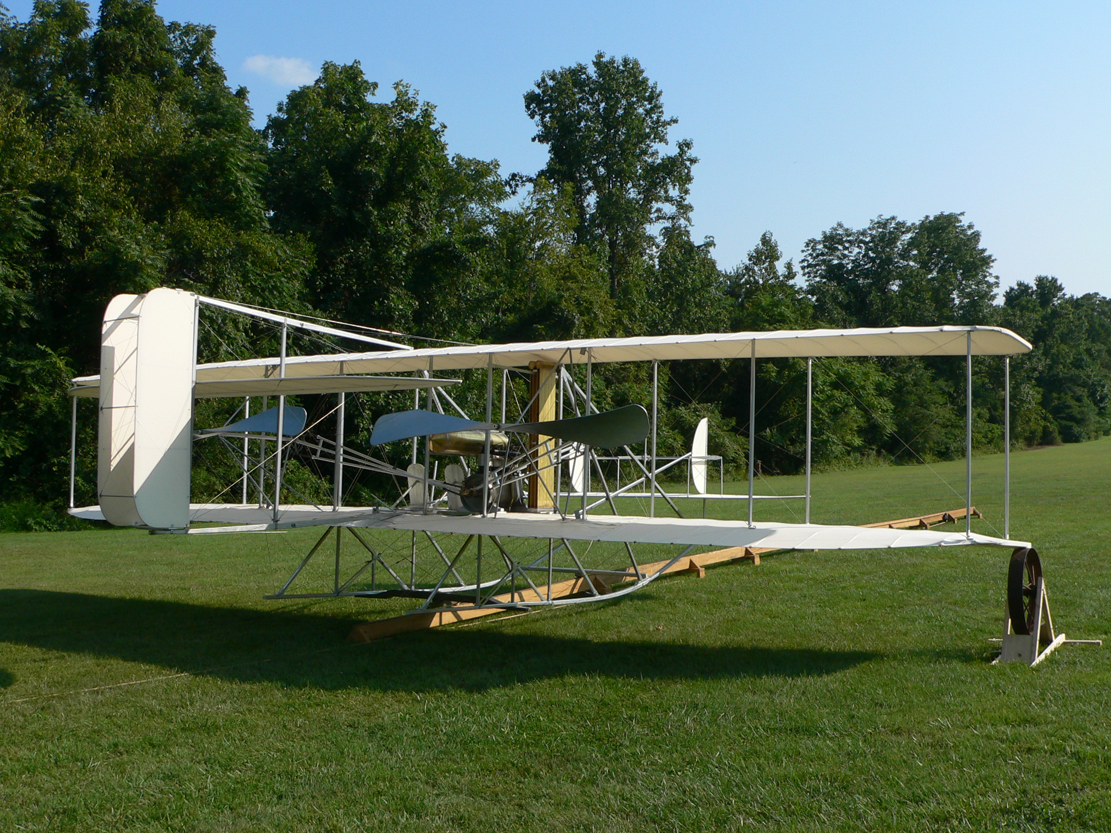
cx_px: 559
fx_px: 1252
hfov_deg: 47.9
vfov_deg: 36.8
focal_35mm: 39
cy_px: 439
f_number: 4
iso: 80
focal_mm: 6
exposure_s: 1/500
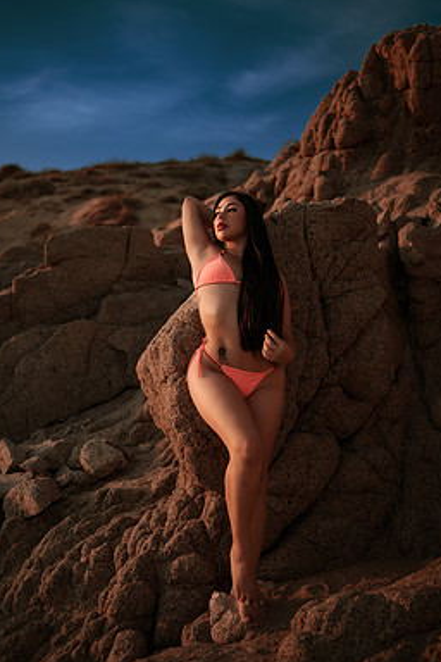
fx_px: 753
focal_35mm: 41
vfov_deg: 47.4
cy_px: 324
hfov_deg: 32.6
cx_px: 215
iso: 100
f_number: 1.8
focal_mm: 35
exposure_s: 1/2500
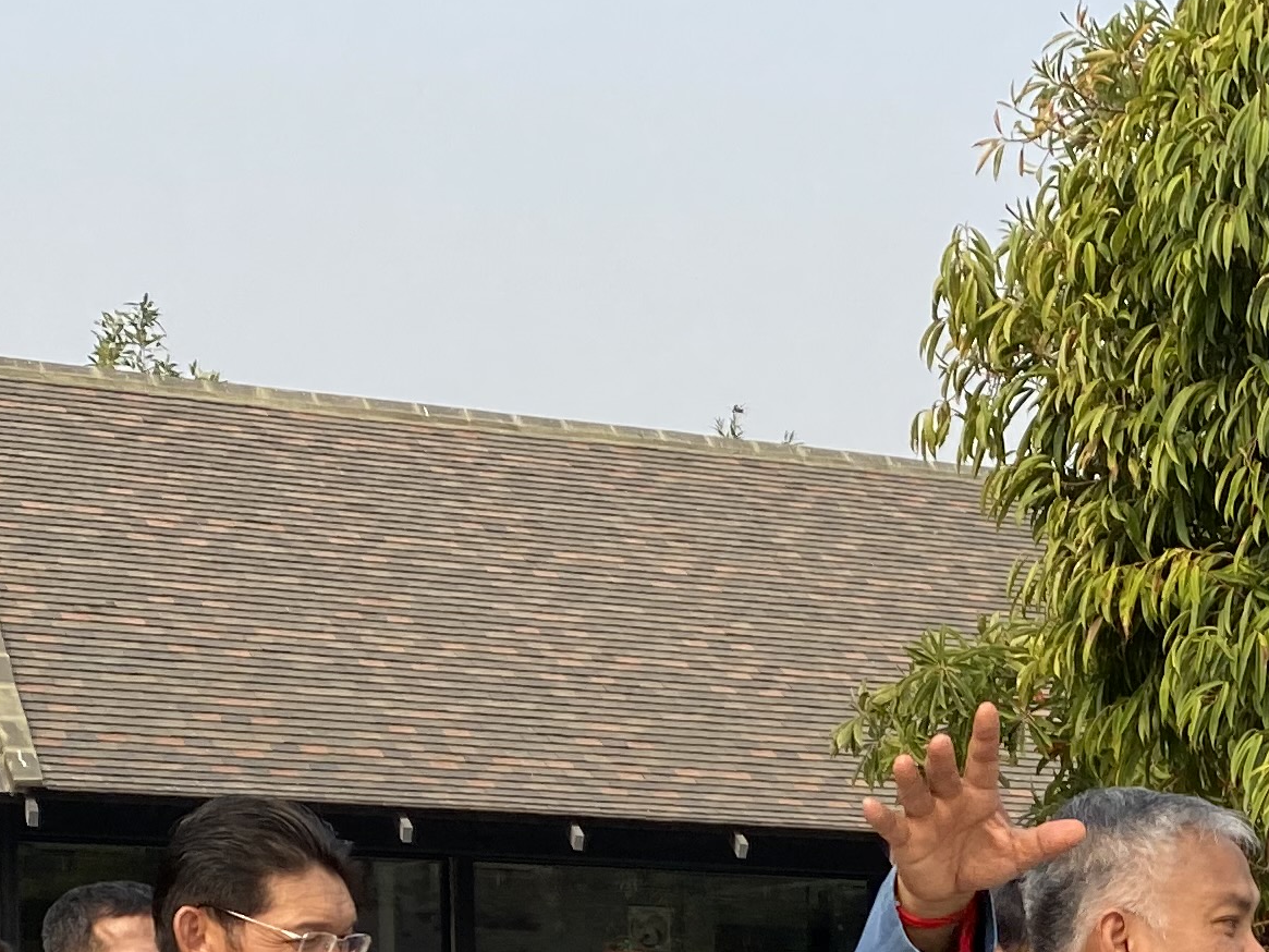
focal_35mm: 90
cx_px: 1317
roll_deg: -0.1
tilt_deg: -6.0
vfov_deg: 15.2
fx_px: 3300
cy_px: 1432
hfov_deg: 20.9
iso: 32
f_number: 1.8
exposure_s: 1/1302
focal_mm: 4.25
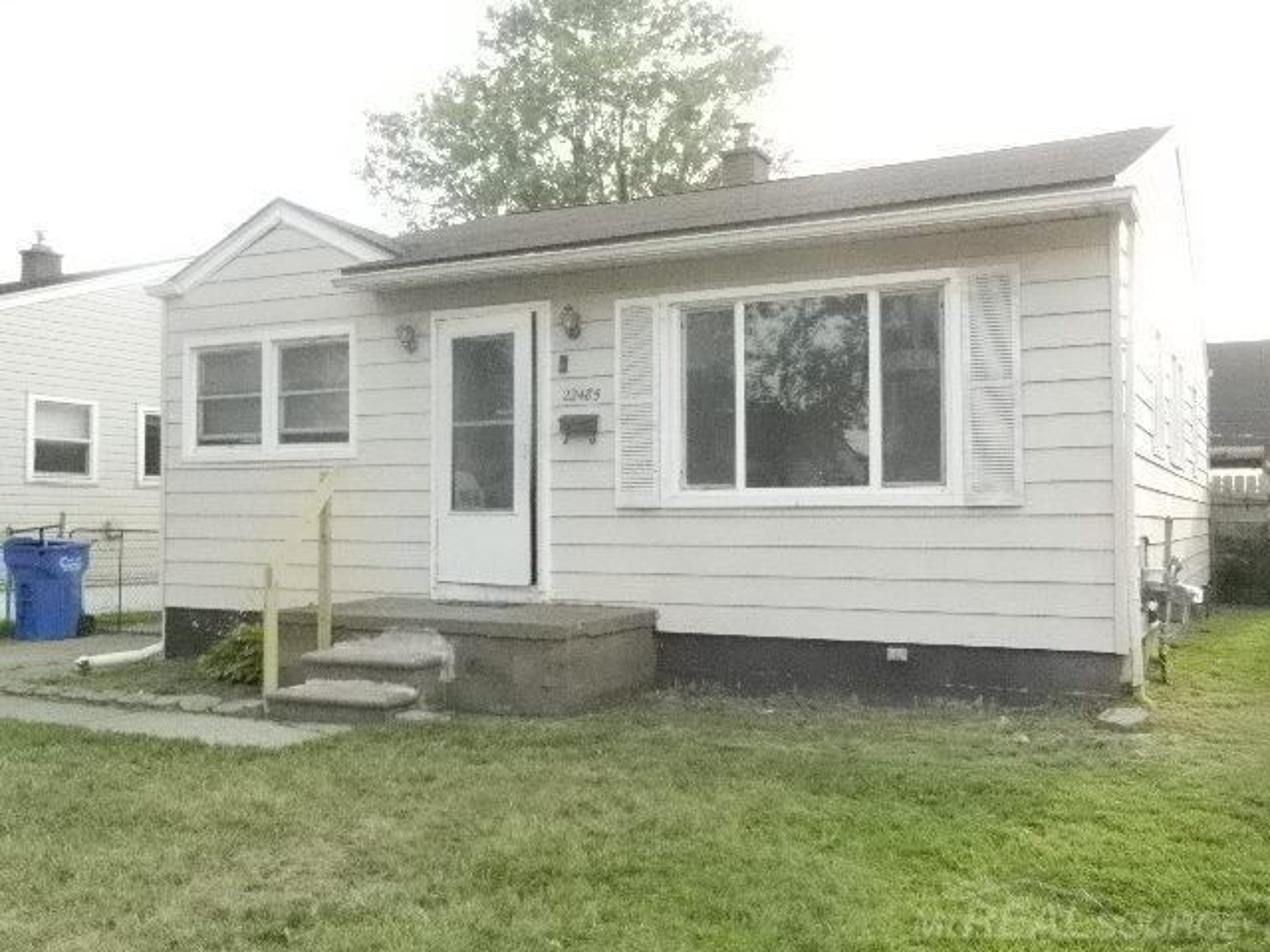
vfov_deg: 42.9
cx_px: 635
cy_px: 476
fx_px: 1211
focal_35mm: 33
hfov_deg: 55.4
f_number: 7.6
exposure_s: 1/1600
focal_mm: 5.9
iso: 3200
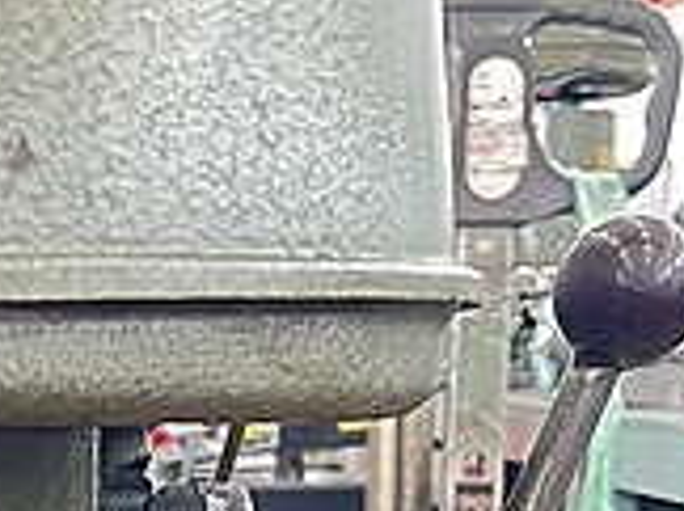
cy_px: 798
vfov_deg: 13.4
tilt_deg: -12.0
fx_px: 2032
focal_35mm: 103
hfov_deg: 18.4
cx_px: -68
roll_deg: +0.5
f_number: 1.5
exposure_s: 1/60
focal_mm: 5.7
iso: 250
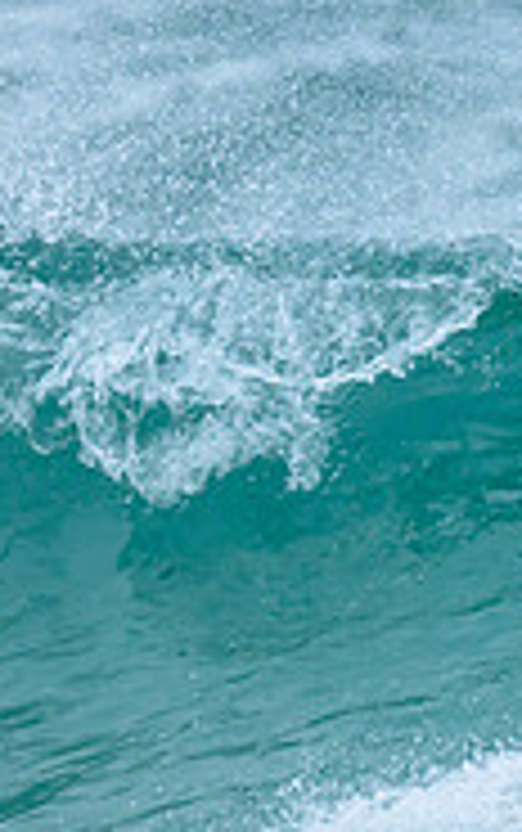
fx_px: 79799
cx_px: 1288
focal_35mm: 3514
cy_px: 390
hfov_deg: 0.4
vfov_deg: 0.6
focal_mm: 800
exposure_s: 1/3200
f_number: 6.3
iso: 1100
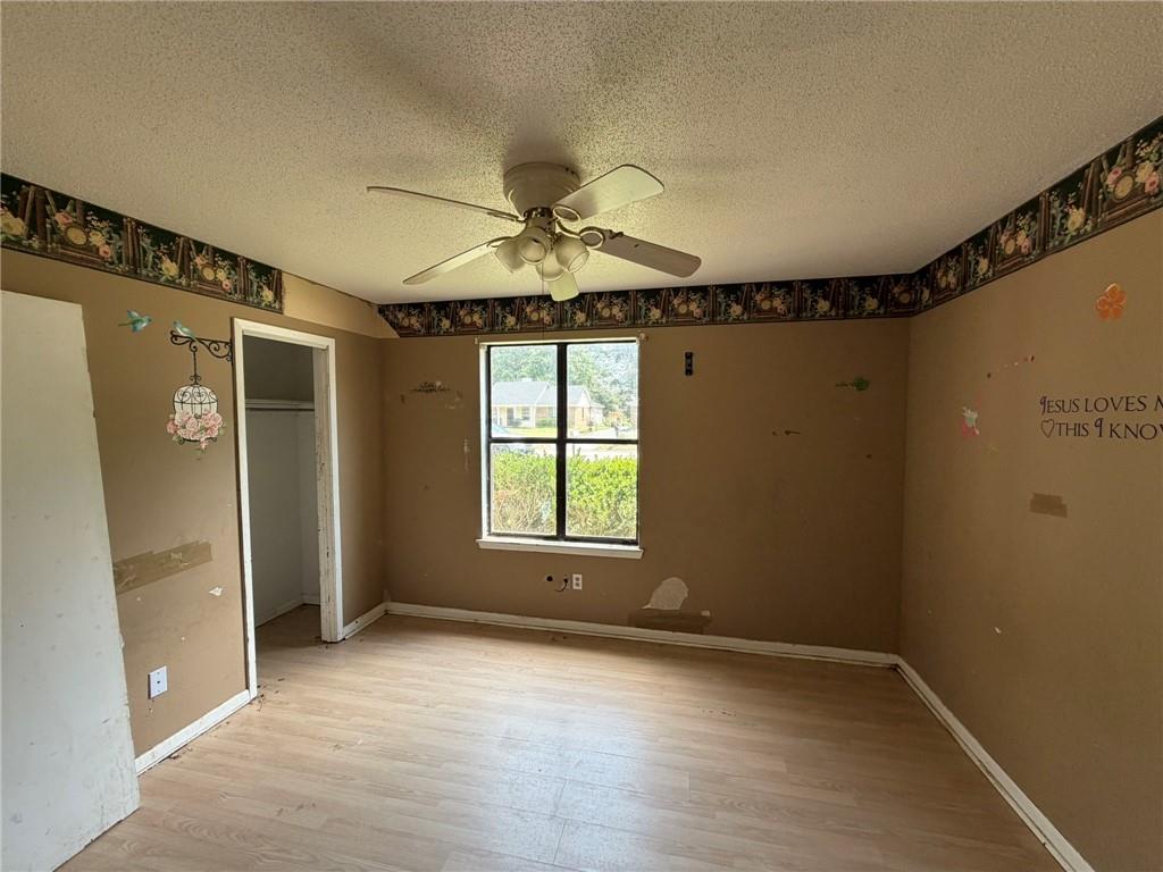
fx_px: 470
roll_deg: +0.3
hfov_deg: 102.1
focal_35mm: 14
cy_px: 436
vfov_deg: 85.7
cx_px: 582
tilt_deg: -2.6
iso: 125
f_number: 2.2
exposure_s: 1/121
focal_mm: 2.22
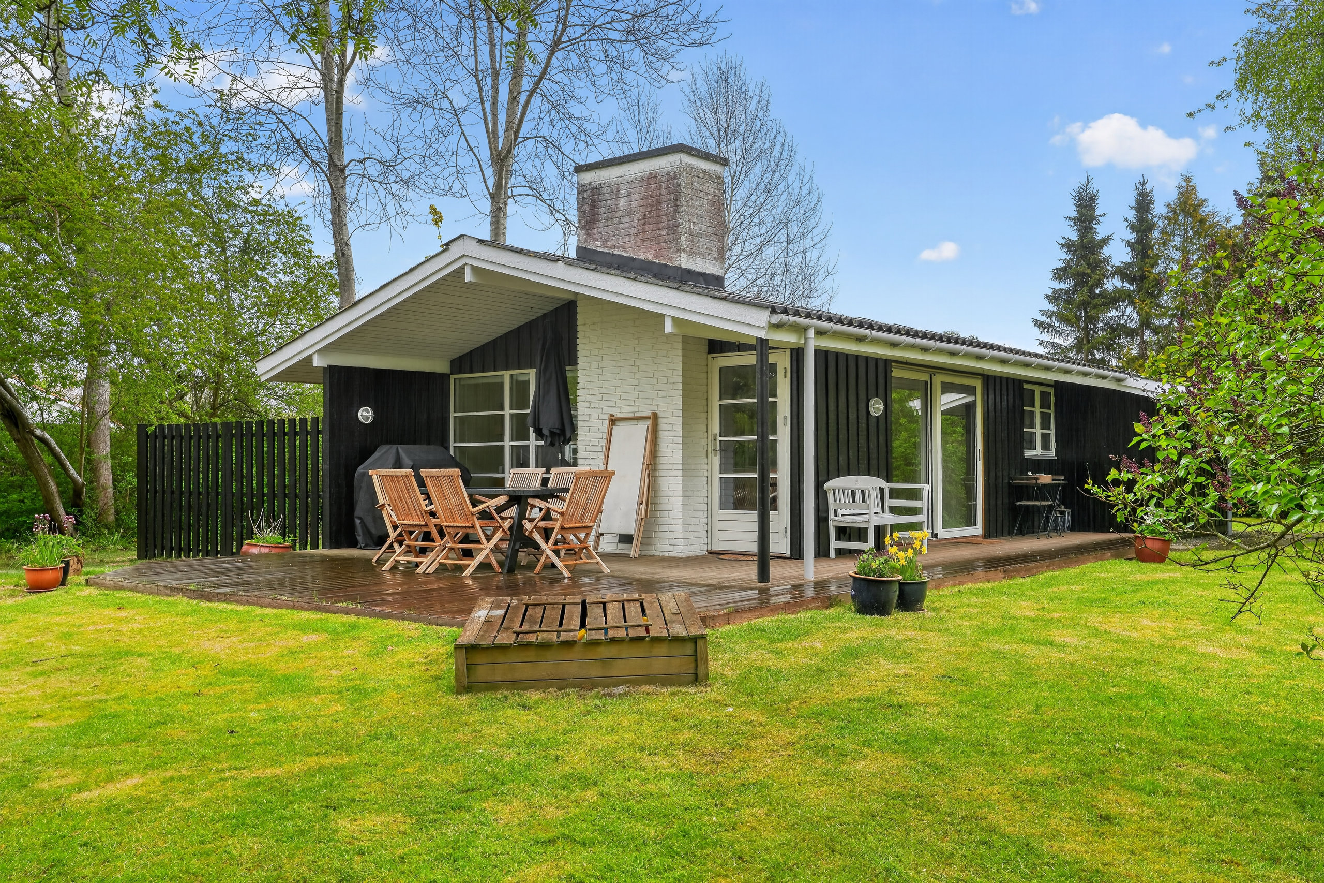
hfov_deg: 58.7
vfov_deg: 41.1
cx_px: 662
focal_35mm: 32
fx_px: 1177
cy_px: 442
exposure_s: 1/125
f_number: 9
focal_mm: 32
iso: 400
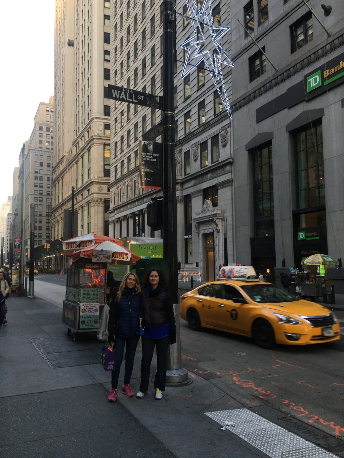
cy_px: 229
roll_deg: +2.0
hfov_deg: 48.2
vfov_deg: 61.7
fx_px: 384
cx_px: 172
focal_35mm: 29
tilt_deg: +6.3
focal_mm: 4.15
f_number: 2.2
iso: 32
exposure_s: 1/60
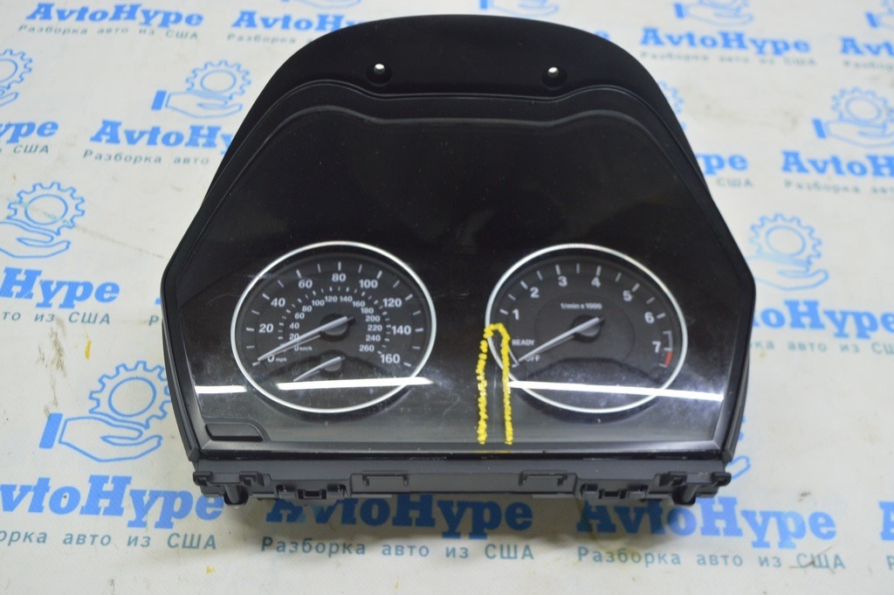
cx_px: 447
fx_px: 893
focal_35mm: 36
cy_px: 298
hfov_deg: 53.2
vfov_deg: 36.8
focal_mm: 24
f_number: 5.6
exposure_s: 1/20
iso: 400
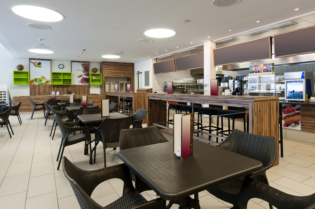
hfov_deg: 81.3
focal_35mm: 21
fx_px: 184
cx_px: 158
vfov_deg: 59.4
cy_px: 104
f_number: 11
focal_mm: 14
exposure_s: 1/2.5
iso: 100
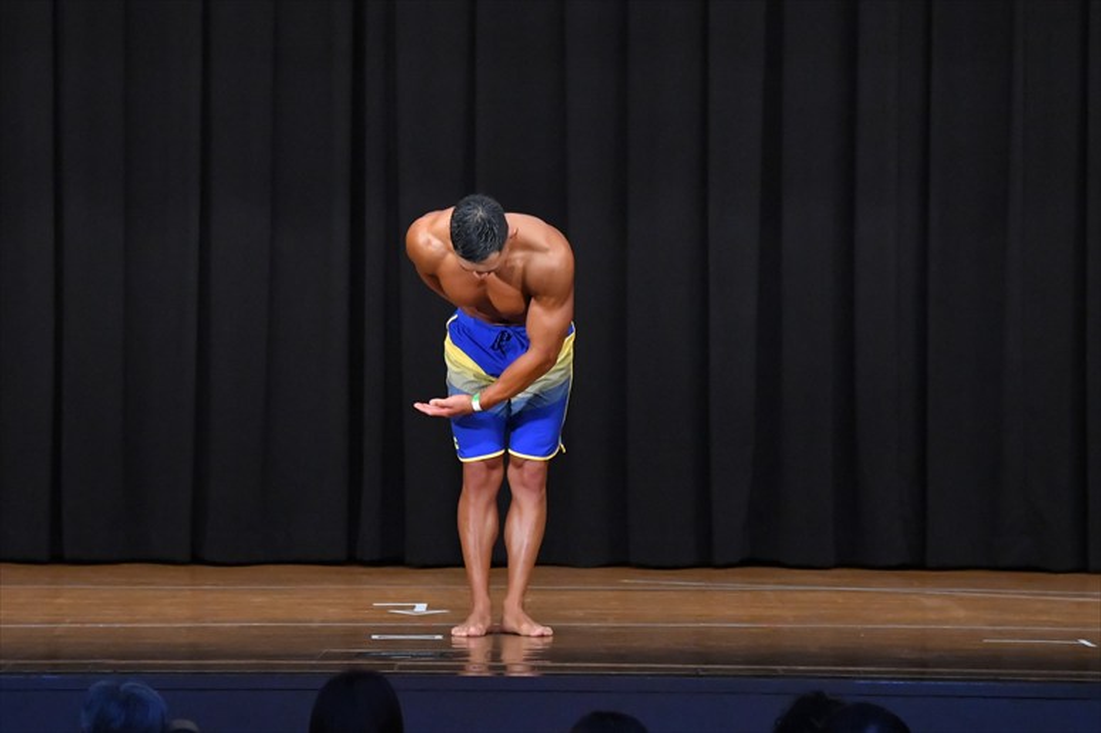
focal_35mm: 217
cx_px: 550
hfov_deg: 9.5
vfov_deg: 6.3
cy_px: 366
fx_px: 6633
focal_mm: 145
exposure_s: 1/400
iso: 8000
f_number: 5.6
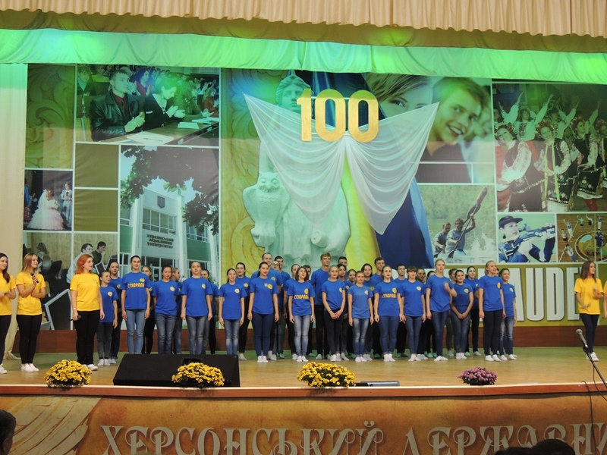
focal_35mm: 47
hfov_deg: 40.4
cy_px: 228
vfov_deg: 30.9
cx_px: 304
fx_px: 824
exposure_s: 1/20
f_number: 3.5
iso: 400
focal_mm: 8.3
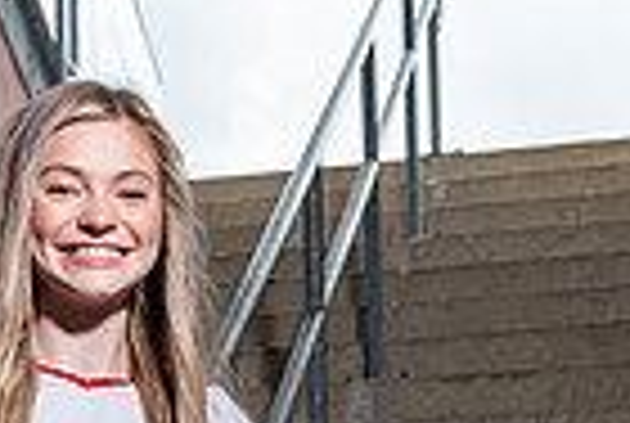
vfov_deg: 9.9
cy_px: 954
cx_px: 158
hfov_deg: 16.3
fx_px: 2192
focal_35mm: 125
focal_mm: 39
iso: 100
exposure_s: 1/125
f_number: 8
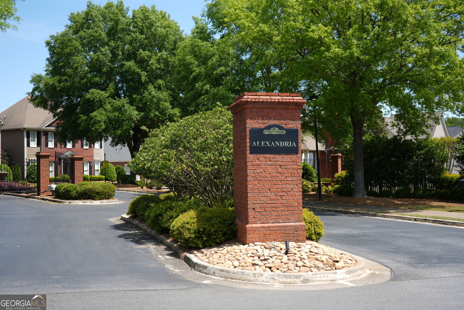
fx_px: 516
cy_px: 155
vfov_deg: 33.4
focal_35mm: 40
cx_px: 232
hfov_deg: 48.5
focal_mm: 40
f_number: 4
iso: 50
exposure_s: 1/250
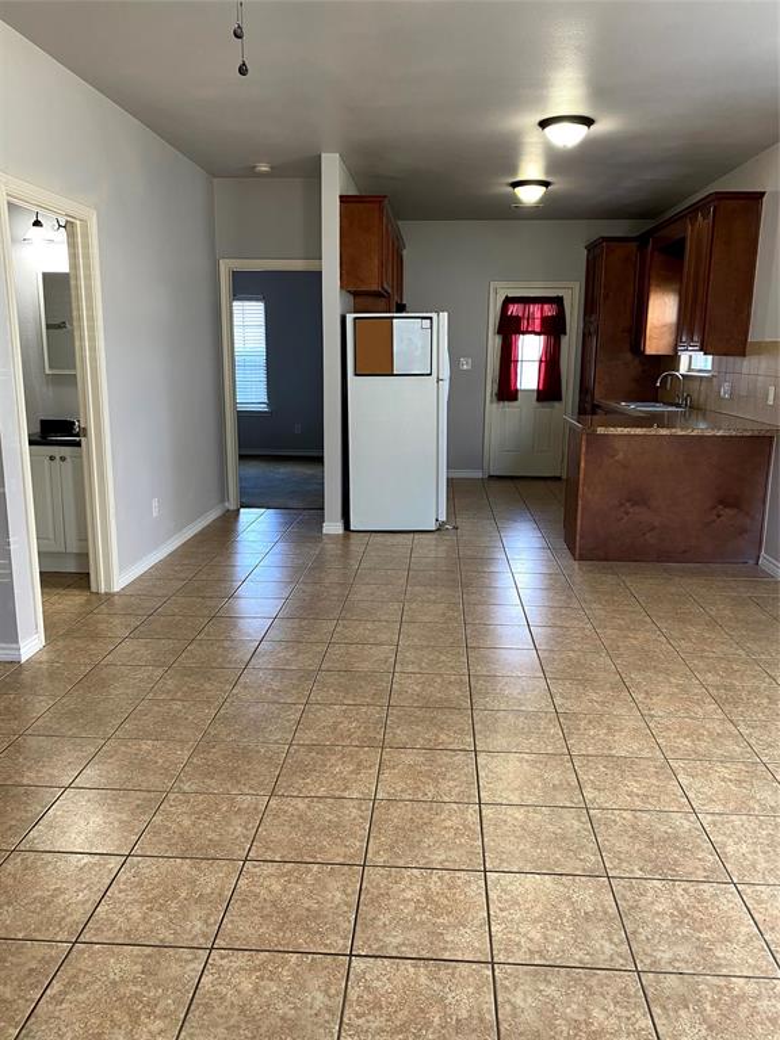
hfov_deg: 53.1
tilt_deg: -11.3
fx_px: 781
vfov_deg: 67.3
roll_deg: -0.7
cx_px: 390
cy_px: 520
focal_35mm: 26
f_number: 1.8
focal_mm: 4.25
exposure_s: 1/60
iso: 100
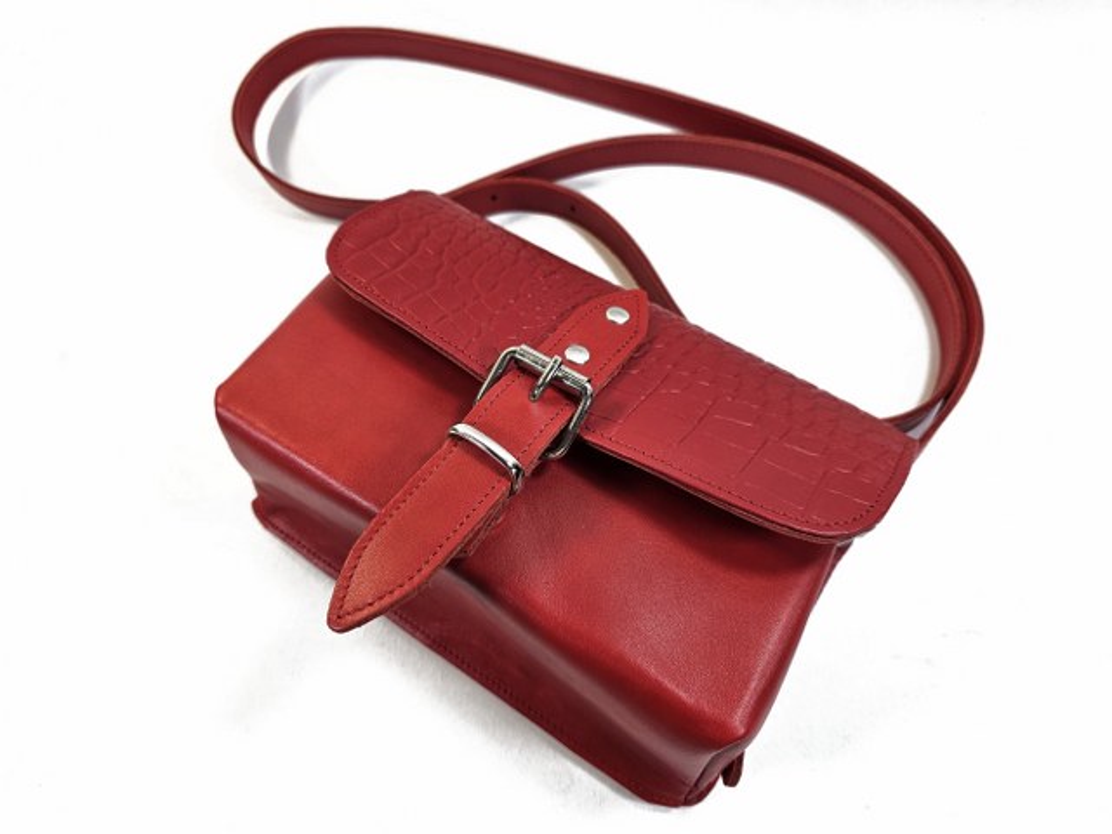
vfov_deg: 58.9
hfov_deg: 73.9
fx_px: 739
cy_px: 417
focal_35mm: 23
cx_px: 556
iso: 10
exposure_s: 1/112
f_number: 1.7
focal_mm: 6.3
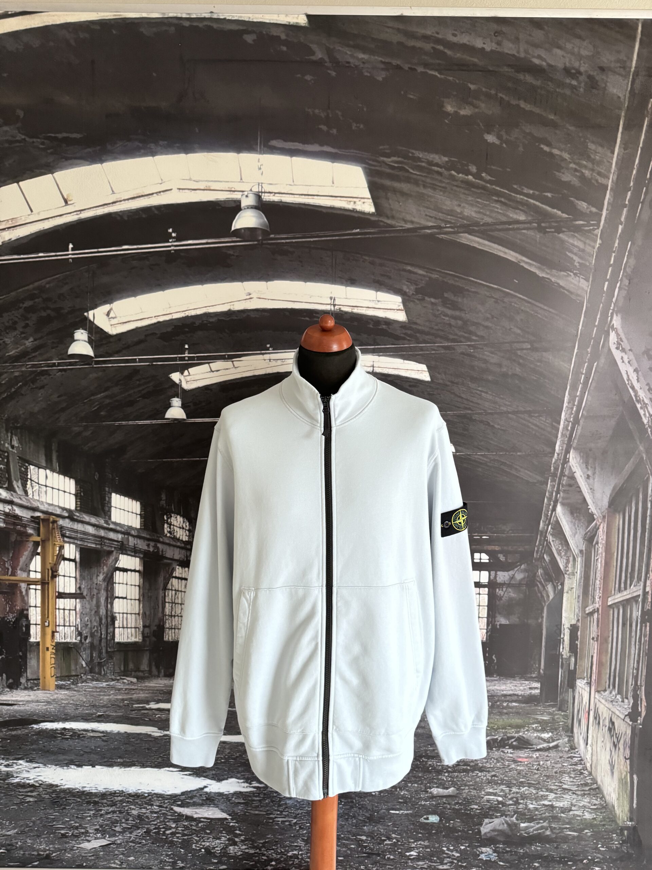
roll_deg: -0.4
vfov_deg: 71.6
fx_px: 603
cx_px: 326
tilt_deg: -7.9
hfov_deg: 56.8
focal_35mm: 24
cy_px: 435
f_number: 1.78
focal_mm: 6.76
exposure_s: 1/60
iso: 640
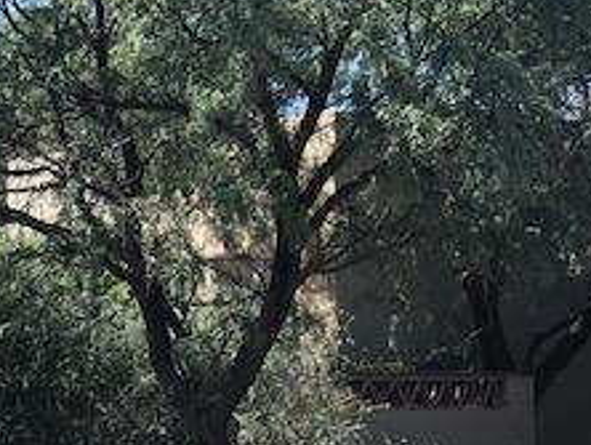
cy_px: 389
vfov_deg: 9.0
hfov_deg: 12.0
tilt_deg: -2.8
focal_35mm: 164
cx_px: 311
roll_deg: +0.7
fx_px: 2803
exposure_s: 1/306
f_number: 2.8
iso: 20
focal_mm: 6.6
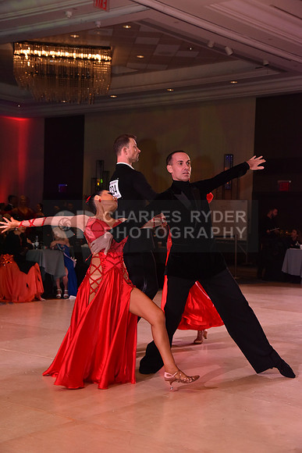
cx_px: 151
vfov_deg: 31.0
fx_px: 817
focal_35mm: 65
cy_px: 226
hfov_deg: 20.9
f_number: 7.1
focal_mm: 65
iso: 2500
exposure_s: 1/250
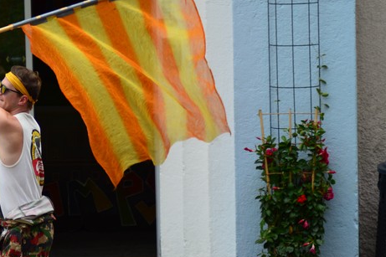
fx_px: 2497
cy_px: 164
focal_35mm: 233
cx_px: 19
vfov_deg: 5.9
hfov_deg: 8.8
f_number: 4
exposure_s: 1/320
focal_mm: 70
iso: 100
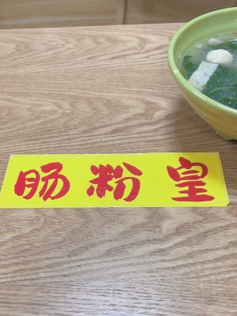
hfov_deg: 24.8
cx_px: 118
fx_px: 539
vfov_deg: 32.7
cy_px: 158
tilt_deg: -55.0
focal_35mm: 59
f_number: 1.5
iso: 32
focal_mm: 5.7
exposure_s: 1/56
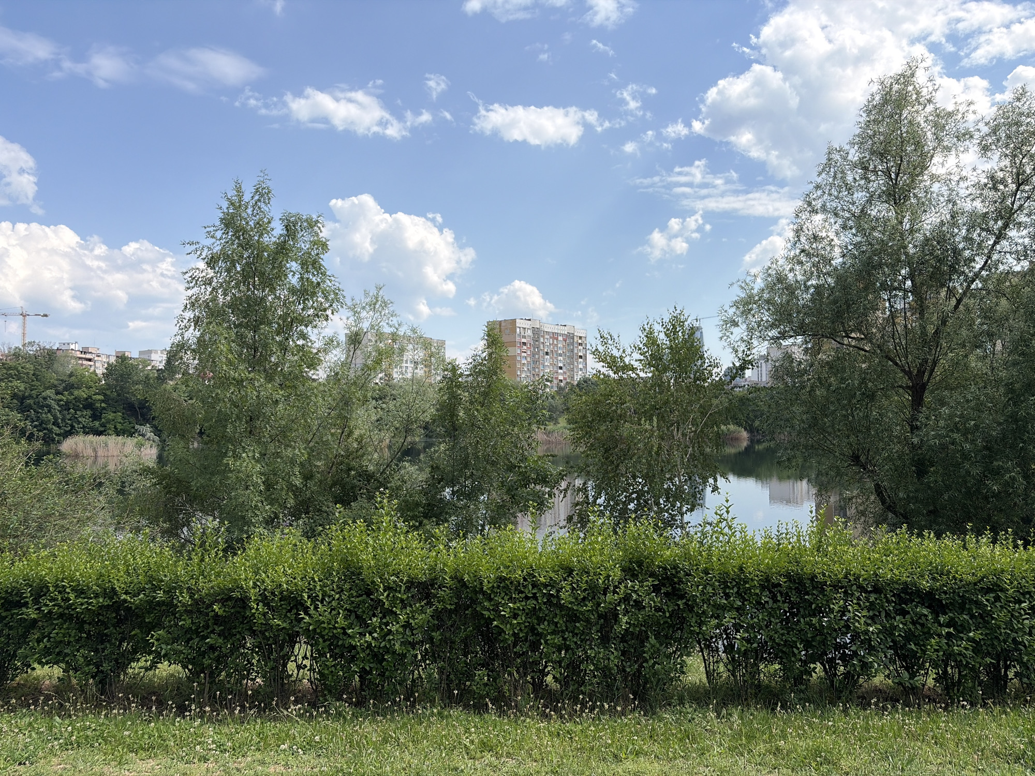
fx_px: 777
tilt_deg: +1.0
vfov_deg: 53.1
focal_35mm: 26
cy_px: 388
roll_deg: -1.3
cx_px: 518
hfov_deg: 67.3
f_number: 1.6
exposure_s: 1/3831
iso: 50
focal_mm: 5.96
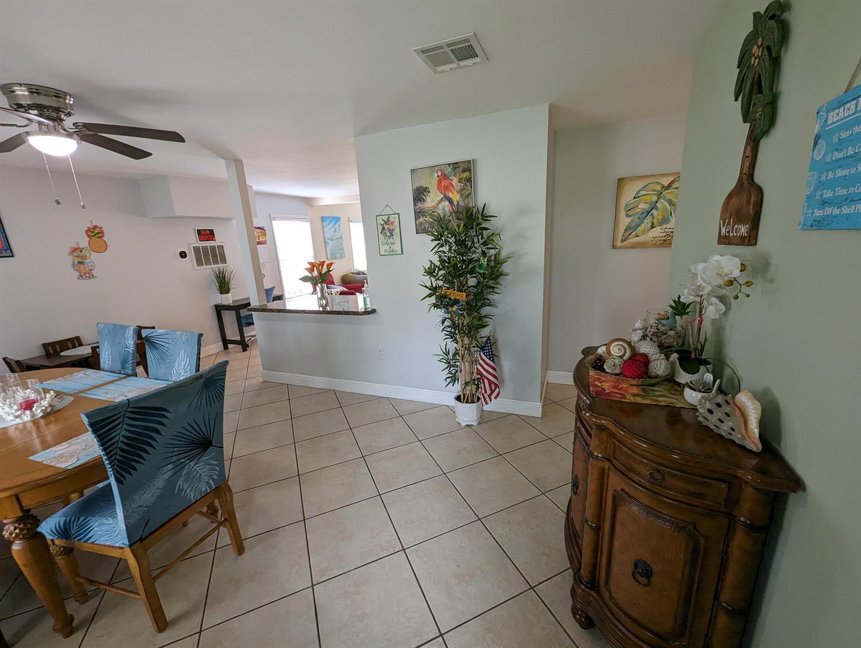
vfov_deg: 90.1
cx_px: 430
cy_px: 324
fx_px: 324
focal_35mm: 13
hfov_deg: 106.1
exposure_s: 1/30
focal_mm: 1.95
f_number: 2.2
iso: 90
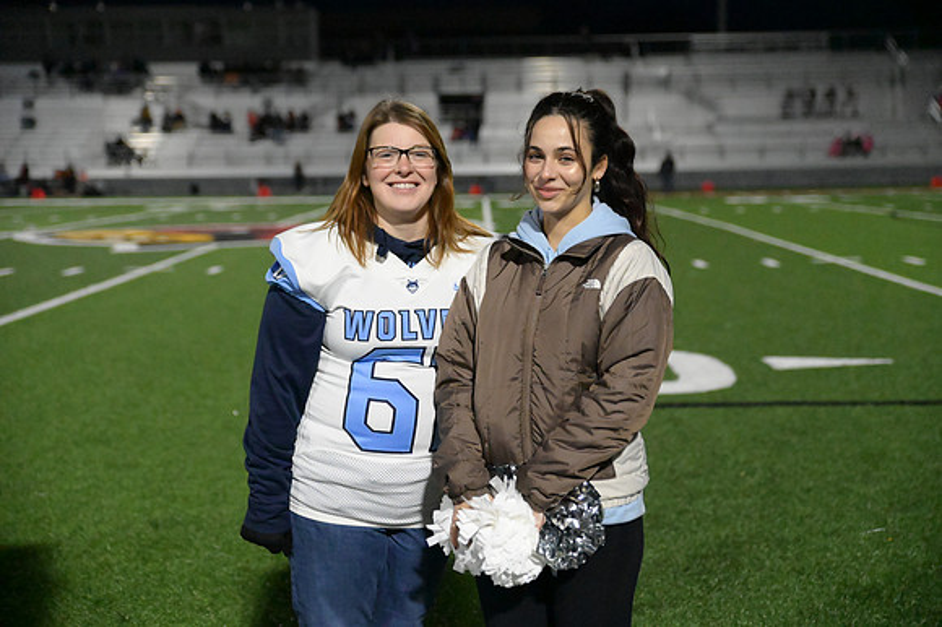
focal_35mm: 55
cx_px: 471
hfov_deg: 36.3
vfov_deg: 24.6
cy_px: 314
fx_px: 1438
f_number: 2.8
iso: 22800
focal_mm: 55
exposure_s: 1/8000
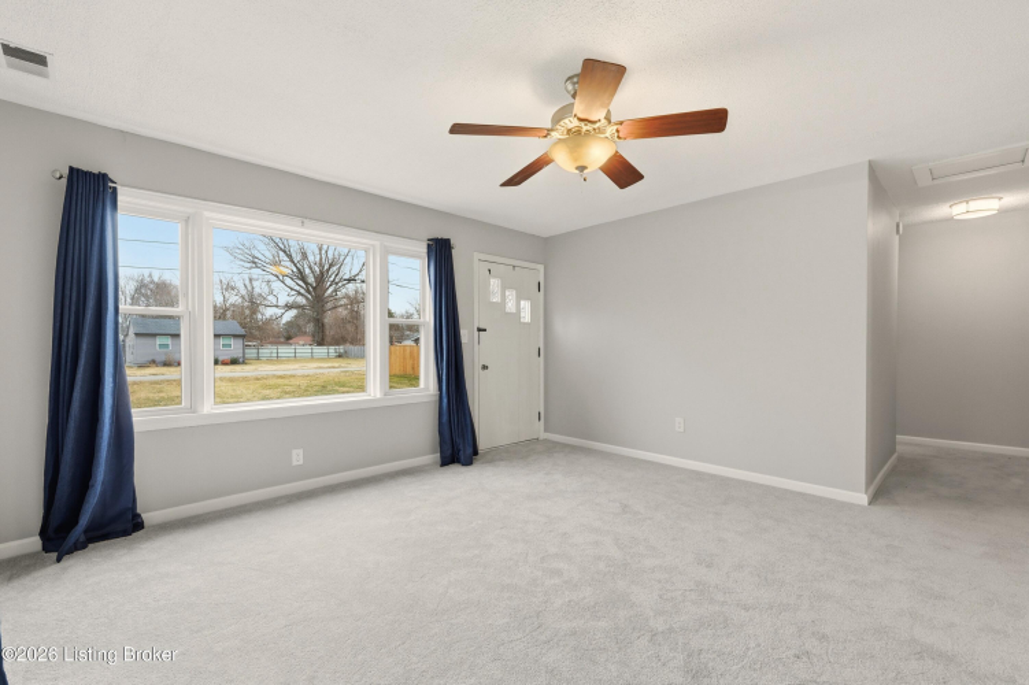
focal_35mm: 15
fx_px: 429
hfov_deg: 100.4
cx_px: 514
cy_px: 342
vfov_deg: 77.3
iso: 400
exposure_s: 1/200
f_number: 9
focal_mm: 10
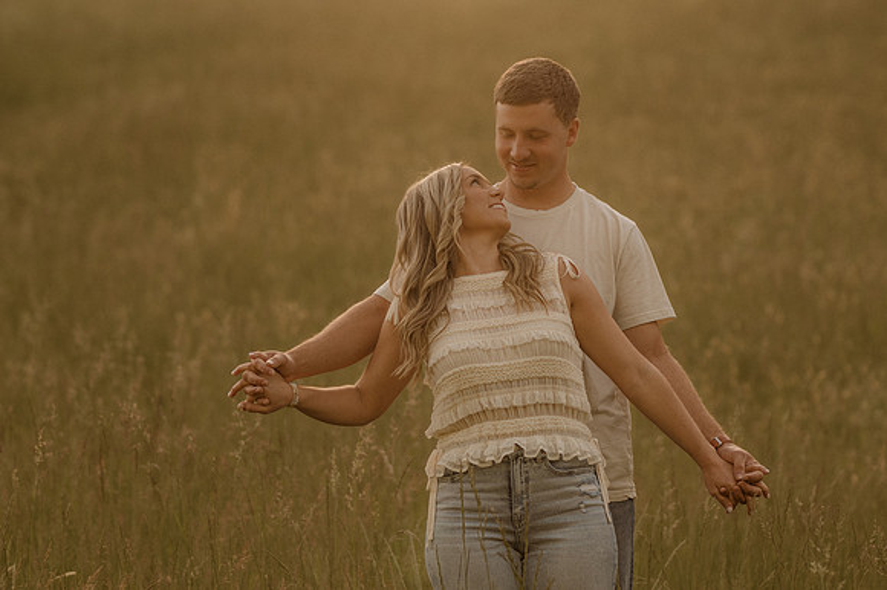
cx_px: 444
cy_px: 295
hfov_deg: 16.1
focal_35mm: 127
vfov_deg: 10.8
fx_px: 3127
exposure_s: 1/1250
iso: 250
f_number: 2
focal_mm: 85
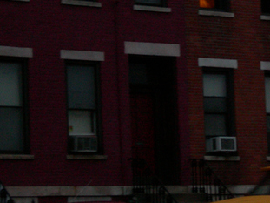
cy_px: 66
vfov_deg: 7.0
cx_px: 250
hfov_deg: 9.3
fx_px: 1645
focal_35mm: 211
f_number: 4
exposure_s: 1/60
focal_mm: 17
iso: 200
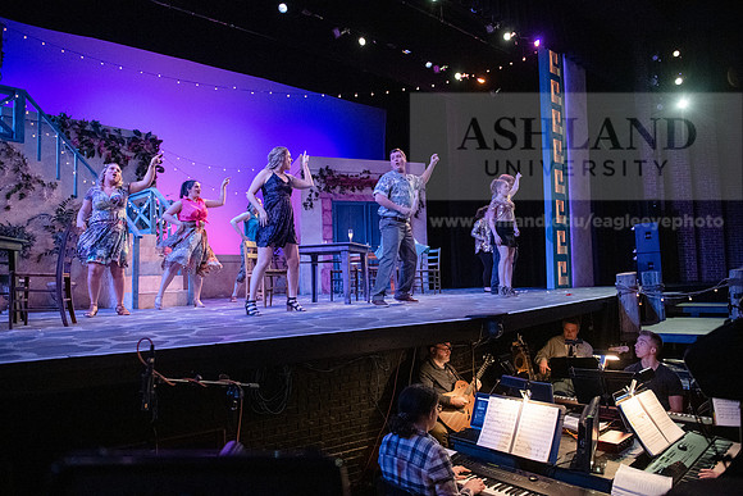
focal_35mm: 24
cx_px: 372
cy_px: 248
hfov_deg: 73.7
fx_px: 495
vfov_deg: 53.2
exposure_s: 1/320
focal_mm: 24
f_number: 2.8
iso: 6400
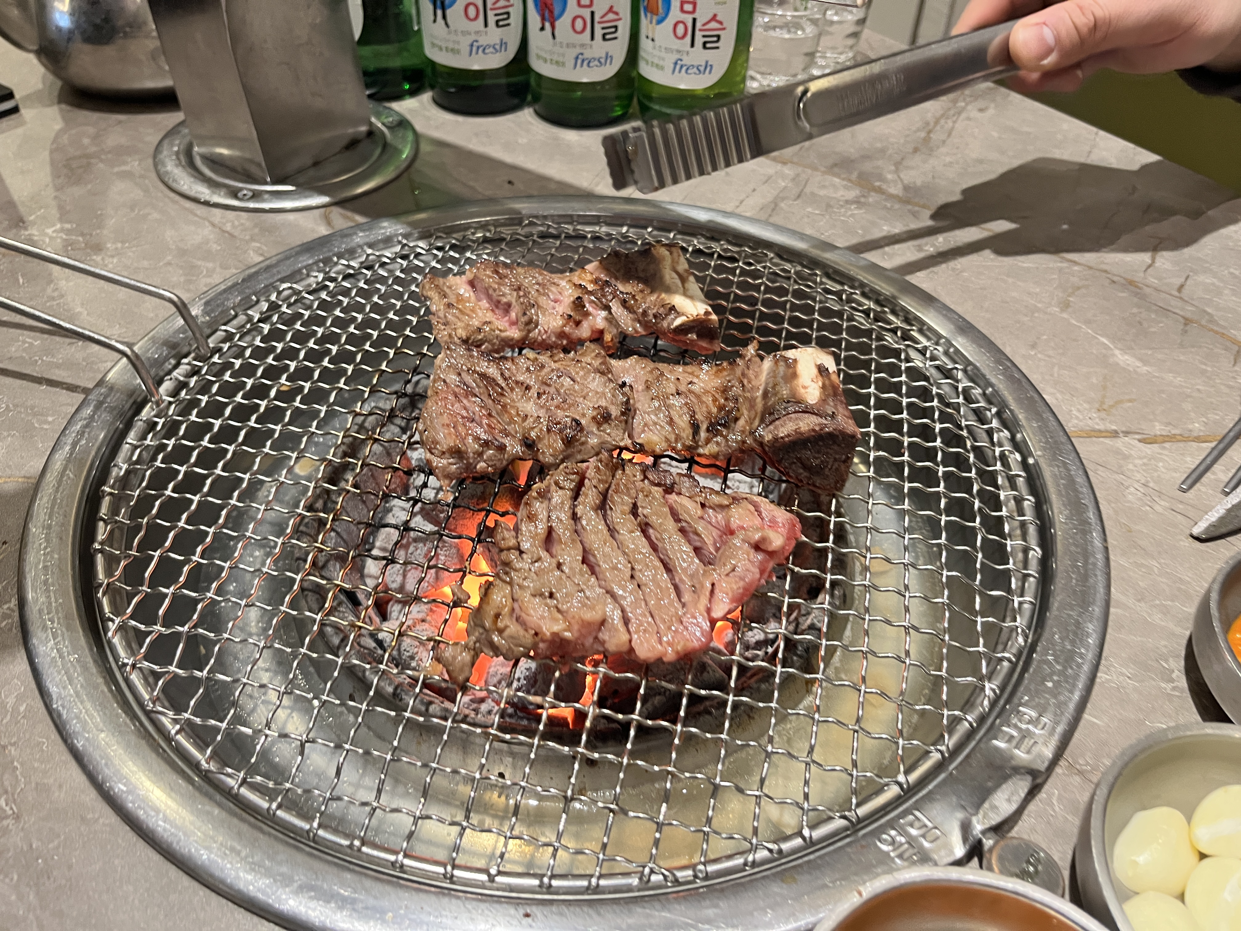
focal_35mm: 26
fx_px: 932
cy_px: 466
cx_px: 620
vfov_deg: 53.1
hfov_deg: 67.3
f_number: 1.6
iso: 160
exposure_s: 1/60
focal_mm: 5.1
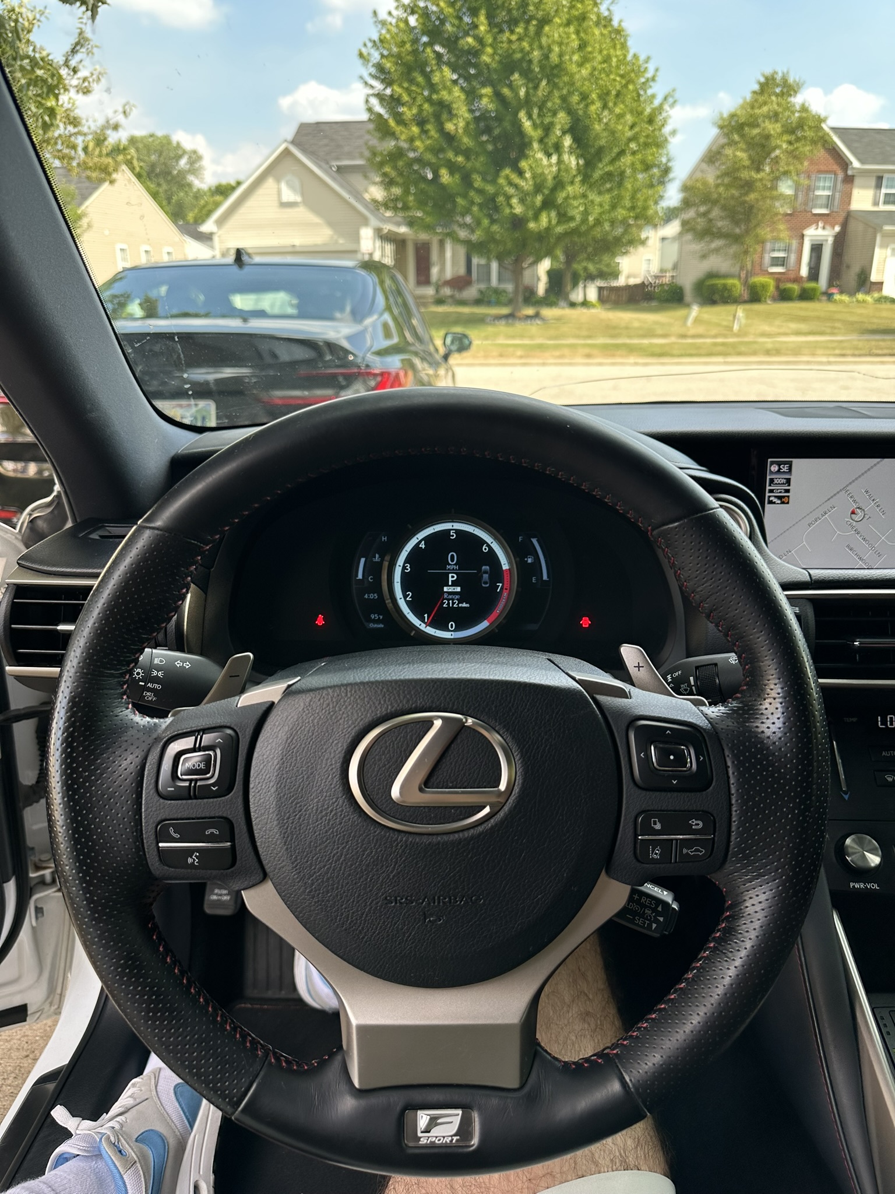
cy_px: 597
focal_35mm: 24
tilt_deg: -19.8
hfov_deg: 56.8
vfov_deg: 71.6
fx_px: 827
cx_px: 448
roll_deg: +0.1
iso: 80
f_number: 1.78
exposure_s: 1/396
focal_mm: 6.86
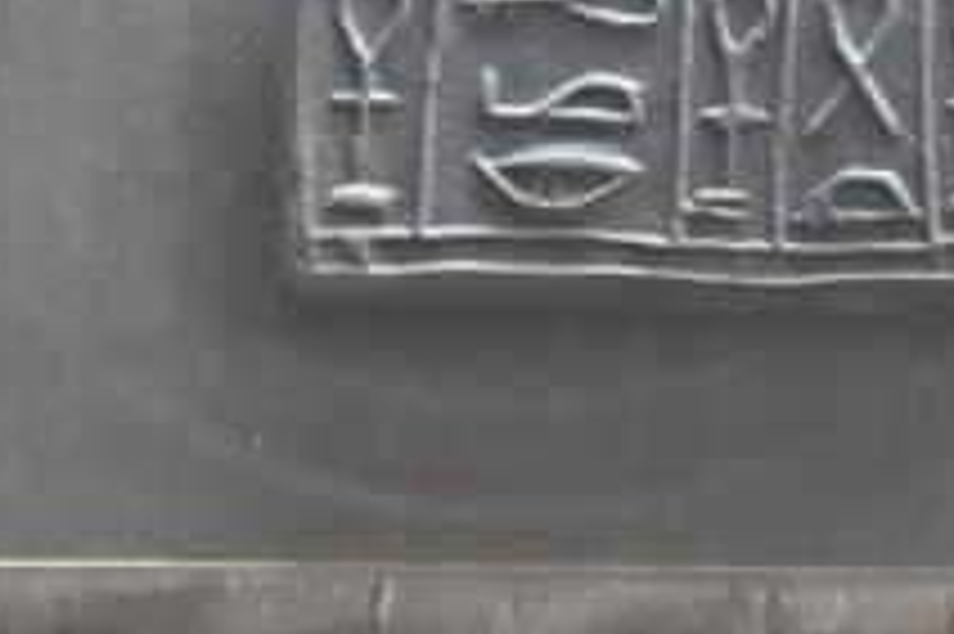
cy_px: 146
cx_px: 531
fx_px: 9903
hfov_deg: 5.5
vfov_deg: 3.7
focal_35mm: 374
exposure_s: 1/125
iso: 5000
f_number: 4.5
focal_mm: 120
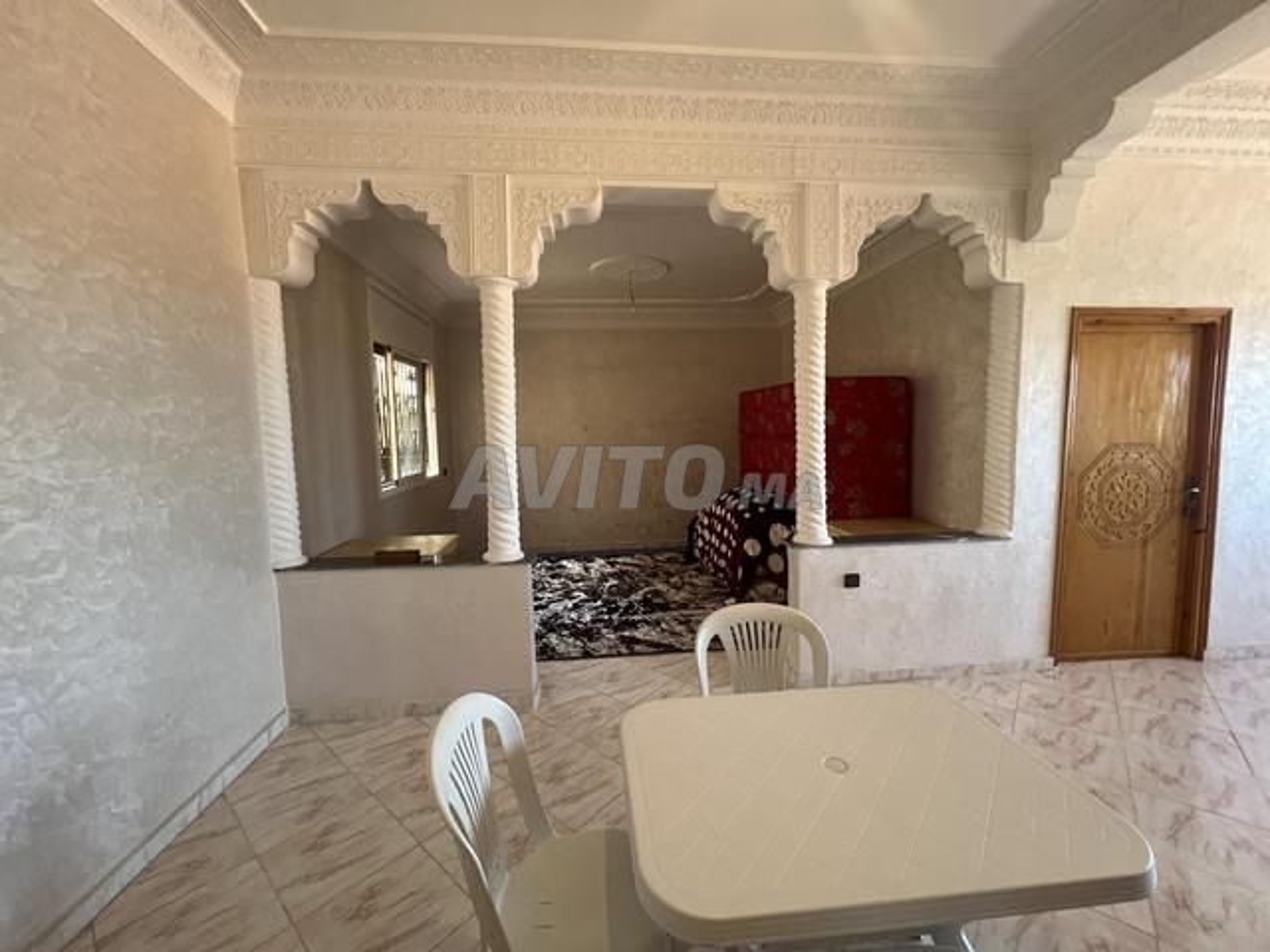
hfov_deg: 106.2
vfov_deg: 89.9
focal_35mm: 13
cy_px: 476
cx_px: 635
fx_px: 477
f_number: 1.8
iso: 250
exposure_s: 1/100
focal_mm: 1.57
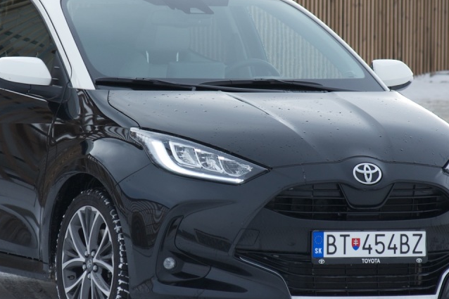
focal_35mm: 353
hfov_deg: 5.8
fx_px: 4401
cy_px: 132
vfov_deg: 3.9
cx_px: 176
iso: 100
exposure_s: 1/200
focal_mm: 125
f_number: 6.3
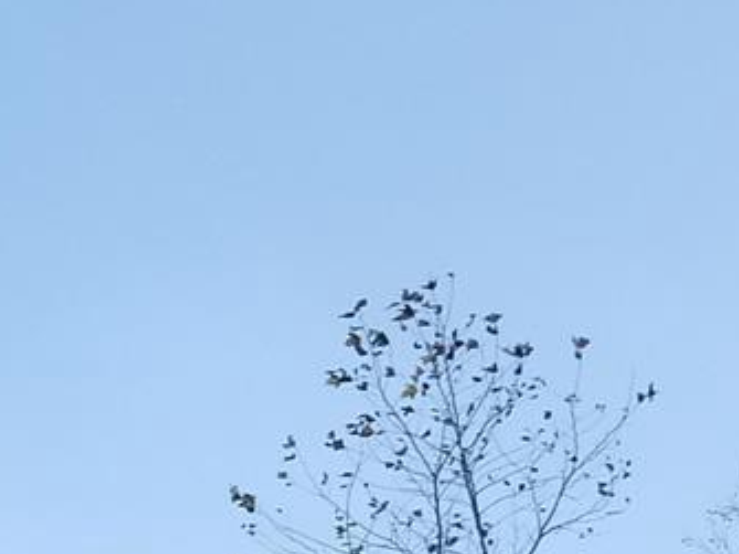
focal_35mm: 159
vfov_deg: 9.0
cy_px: 942
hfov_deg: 11.4
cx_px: -660
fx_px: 3393
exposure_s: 1/3497
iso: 50
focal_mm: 4.25
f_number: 1.7
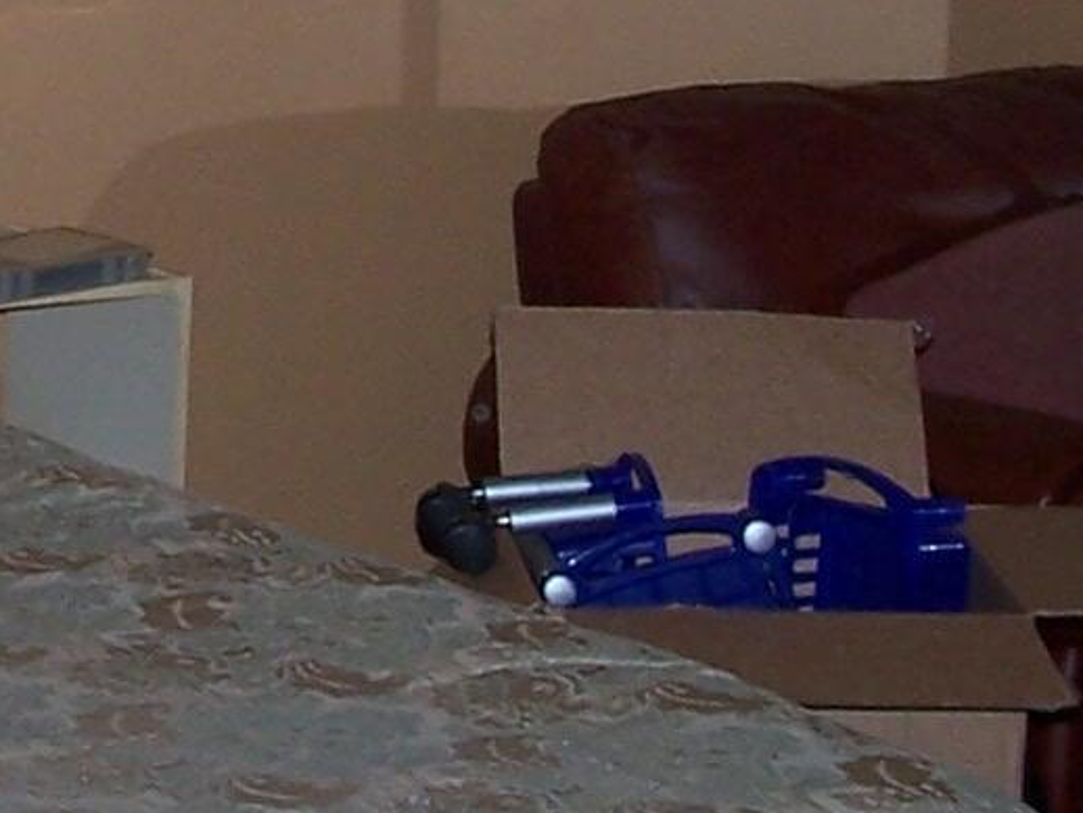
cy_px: -73
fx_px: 5290
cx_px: -40
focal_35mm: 169
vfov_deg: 8.7
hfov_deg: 11.6
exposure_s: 1/60
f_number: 2.8
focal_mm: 6.3
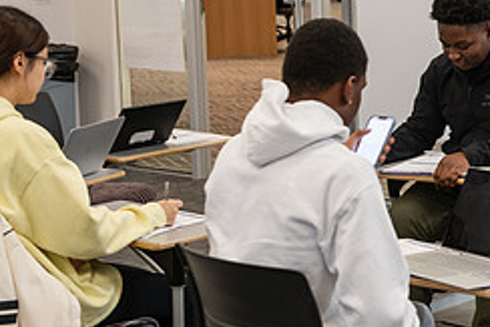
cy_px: 125
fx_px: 1457
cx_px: 492
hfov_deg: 18.6
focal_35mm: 107
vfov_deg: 12.8
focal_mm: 45
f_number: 3.5
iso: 800
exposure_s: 1/100
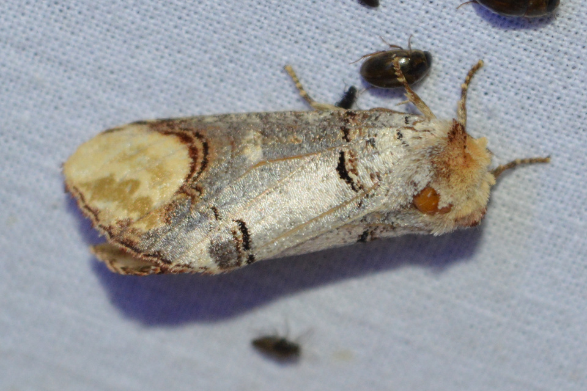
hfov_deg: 24.6
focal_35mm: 82
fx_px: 1345
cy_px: 196
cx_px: 294
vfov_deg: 16.6
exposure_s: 1/60
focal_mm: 55
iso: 900
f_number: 5.6
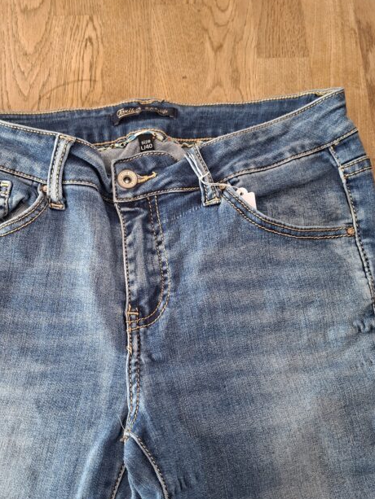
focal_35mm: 30
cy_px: 276
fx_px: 433
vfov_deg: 59.8
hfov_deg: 46.4
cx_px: 139
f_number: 1.8
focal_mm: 5.54
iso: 400
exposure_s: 1/30
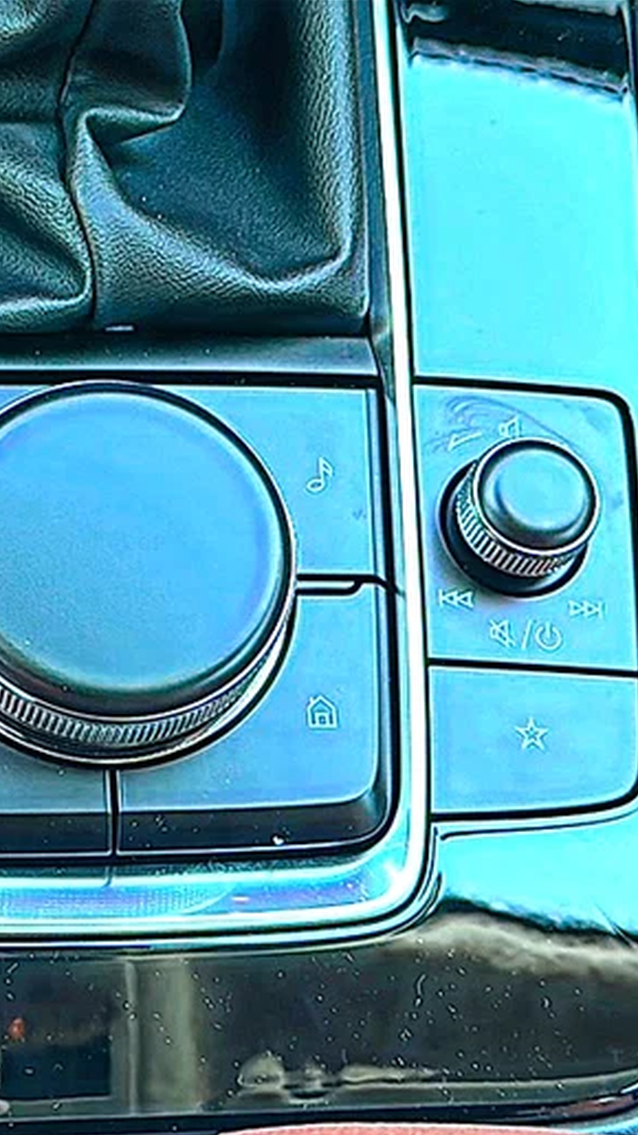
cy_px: 575
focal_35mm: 65
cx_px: 90
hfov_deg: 18.3
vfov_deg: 32.4
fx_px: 1956
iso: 64
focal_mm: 6.86
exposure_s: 1/40
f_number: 1.78
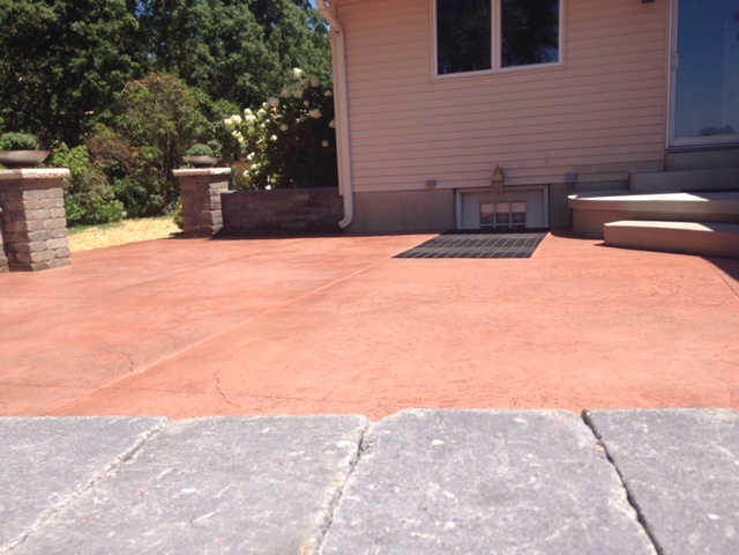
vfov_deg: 42.9
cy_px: 278
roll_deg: +3.0
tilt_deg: -9.0
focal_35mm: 33
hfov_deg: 55.4
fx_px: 705
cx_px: 370
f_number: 2.4
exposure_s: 1/1178
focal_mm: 4.12
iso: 50
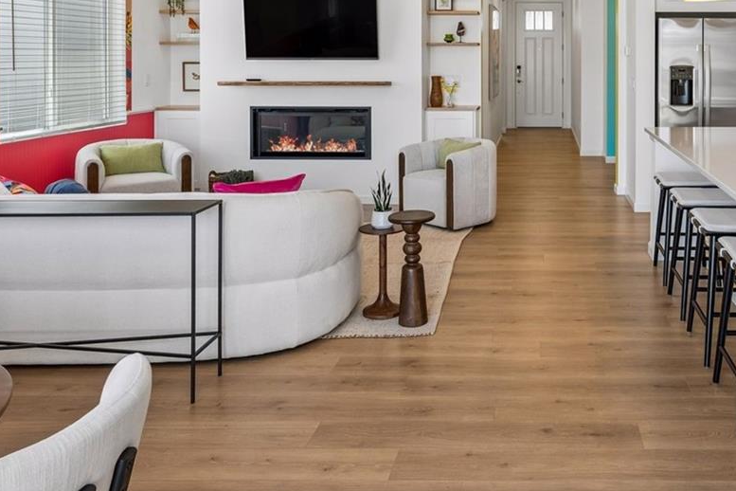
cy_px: 94
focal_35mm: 35
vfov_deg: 36.5
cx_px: 542
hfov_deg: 52.3
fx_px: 715
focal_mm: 17
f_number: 9
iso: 400
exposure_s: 1/60
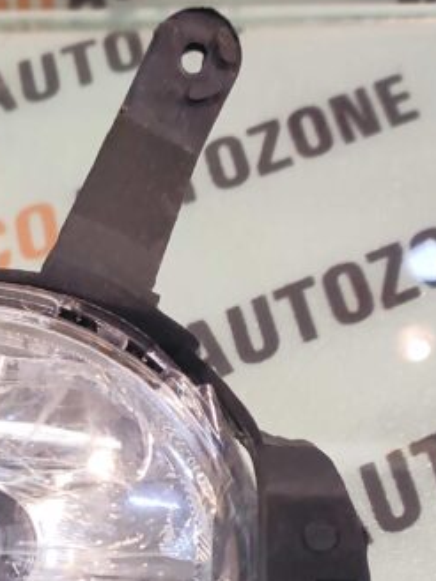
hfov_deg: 26.1
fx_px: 890
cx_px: 4
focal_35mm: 53
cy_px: 590
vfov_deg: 33.0
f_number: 1.79
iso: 157
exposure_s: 1/33
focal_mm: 4.74
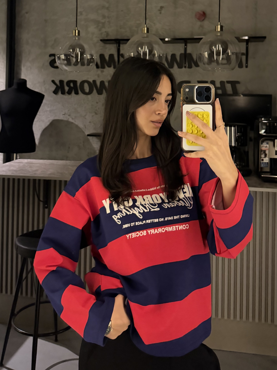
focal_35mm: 24
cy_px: 185
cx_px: 138
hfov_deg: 56.8
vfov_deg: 71.6
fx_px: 256
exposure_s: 1/30
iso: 1000
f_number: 1.78
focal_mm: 6.76
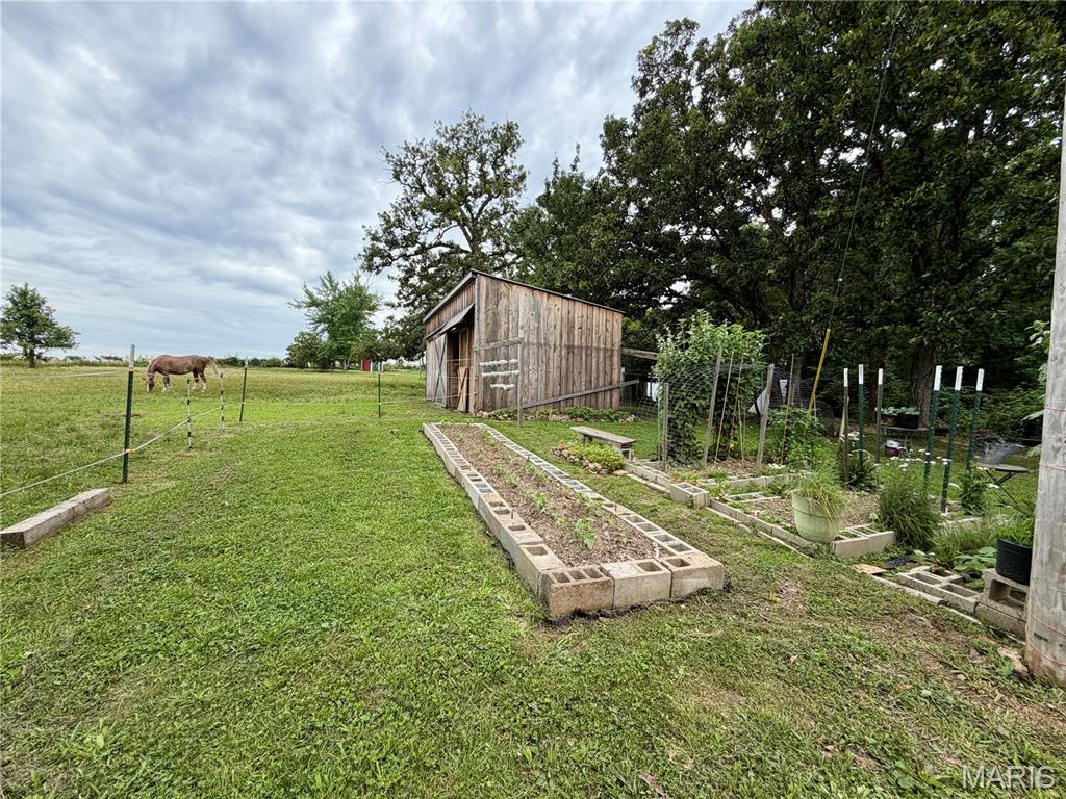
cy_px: 400
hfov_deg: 102.1
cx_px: 533
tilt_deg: -1.9
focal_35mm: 14
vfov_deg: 85.7
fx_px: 431
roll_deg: -0.8
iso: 50
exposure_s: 1/502
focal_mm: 2.22
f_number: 2.2
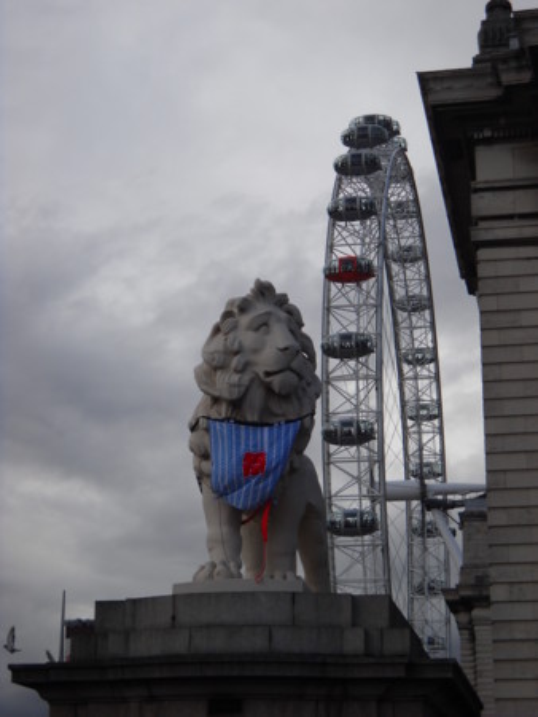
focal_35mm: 77
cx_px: 269
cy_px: 358
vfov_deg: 25.3
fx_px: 1594
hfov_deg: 19.2
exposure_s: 1/250
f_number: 7.8
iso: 64
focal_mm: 12.71
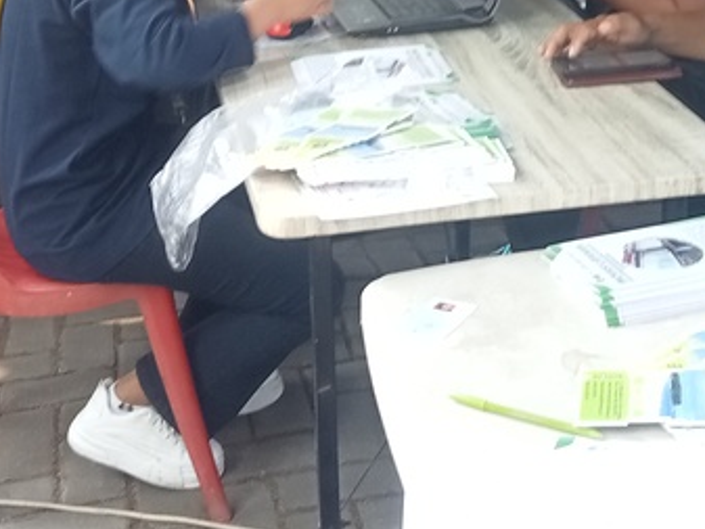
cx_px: 408
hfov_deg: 23.5
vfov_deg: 17.3
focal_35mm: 83
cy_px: -21
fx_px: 1691
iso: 115
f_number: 2.2
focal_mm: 3.46
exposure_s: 1/33.3
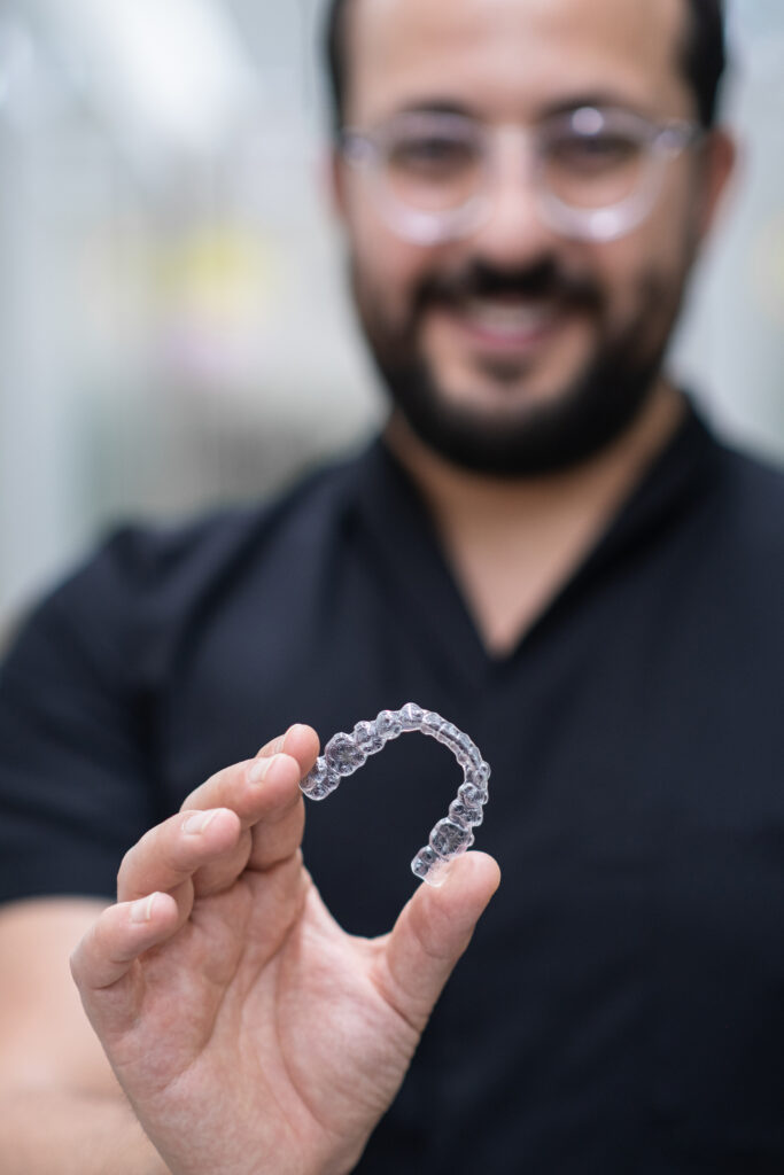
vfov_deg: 24.2
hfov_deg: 16.3
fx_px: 2743
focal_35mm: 84
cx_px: 392
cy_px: 588
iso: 250
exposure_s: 1/180
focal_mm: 56
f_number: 1.4
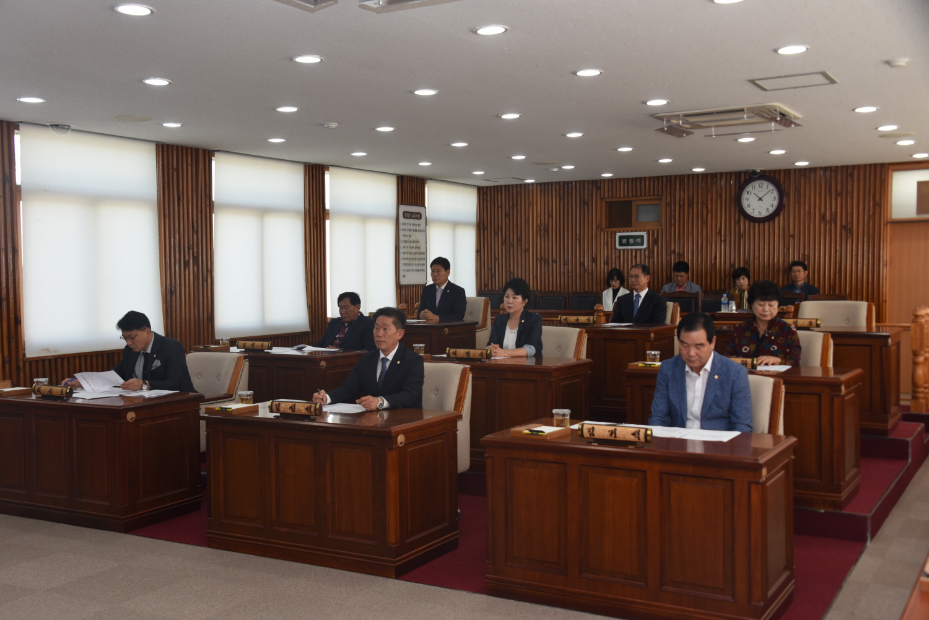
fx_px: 981
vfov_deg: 35.1
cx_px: 464
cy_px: 310
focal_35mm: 38
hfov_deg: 50.7
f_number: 7.1
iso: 800
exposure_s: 1/100
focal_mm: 38
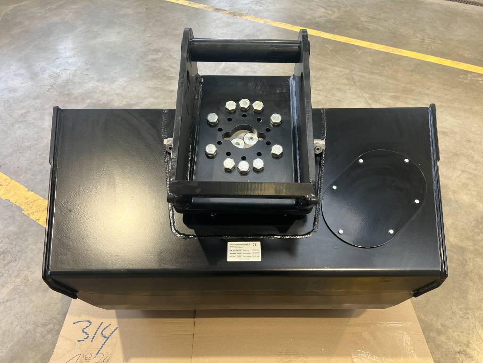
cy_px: 182
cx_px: 242
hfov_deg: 67.3
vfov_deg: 53.1
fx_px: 363
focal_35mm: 26
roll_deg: +0.8
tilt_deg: -44.0
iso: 100
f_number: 1.5
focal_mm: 5.7
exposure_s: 1/121
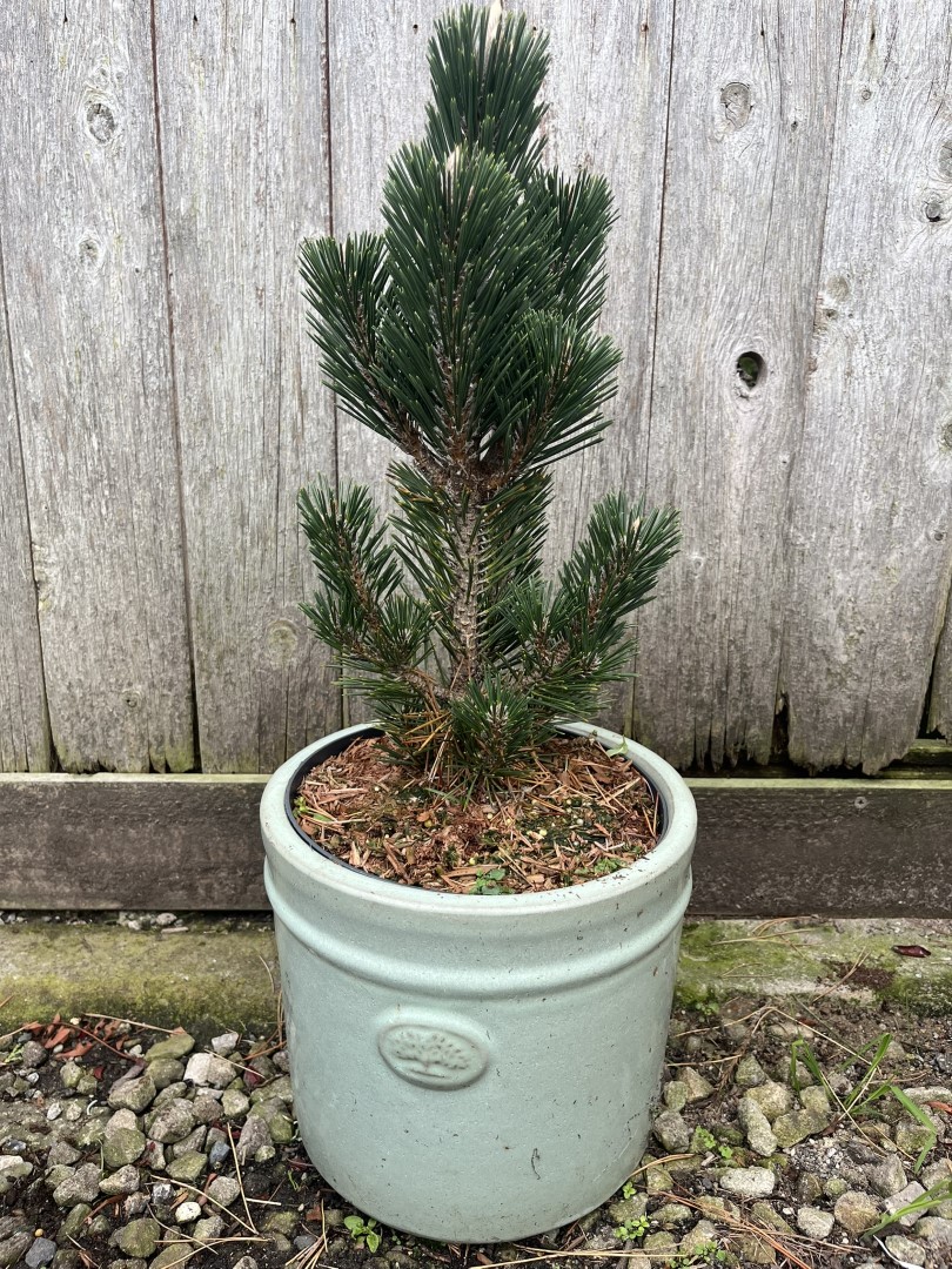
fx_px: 953
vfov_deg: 67.3
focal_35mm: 26
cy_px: 634
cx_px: 476
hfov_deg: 53.1
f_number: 1.6
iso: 50
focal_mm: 5.1
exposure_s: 1/348
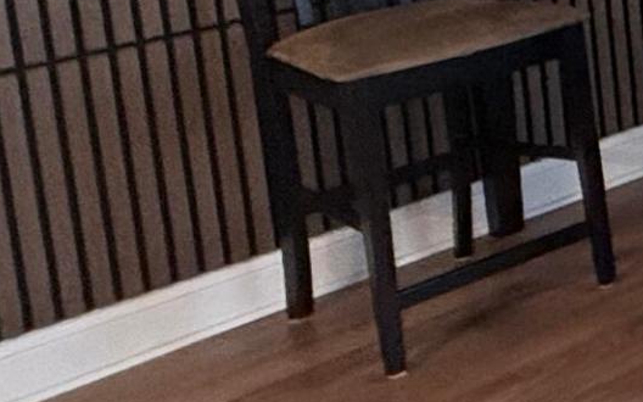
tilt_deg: -7.5
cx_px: 1655
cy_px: -205
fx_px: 1419
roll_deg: -0.3
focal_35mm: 81
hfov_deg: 13.9
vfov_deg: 14.9
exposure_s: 1/120
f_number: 2.2
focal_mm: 2.22
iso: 500
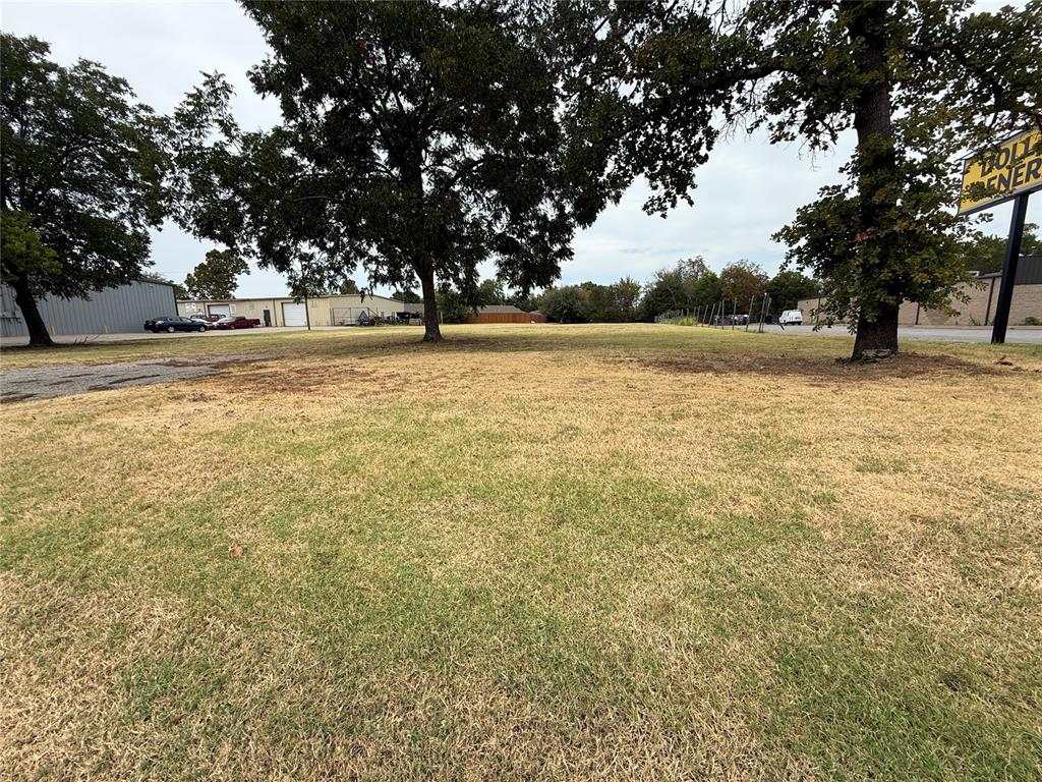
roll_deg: +0.6
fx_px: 421
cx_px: 521
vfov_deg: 85.7
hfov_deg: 102.1
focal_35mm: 14
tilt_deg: -8.7
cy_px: 391
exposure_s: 1/1339
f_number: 2.2
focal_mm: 2.22
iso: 50
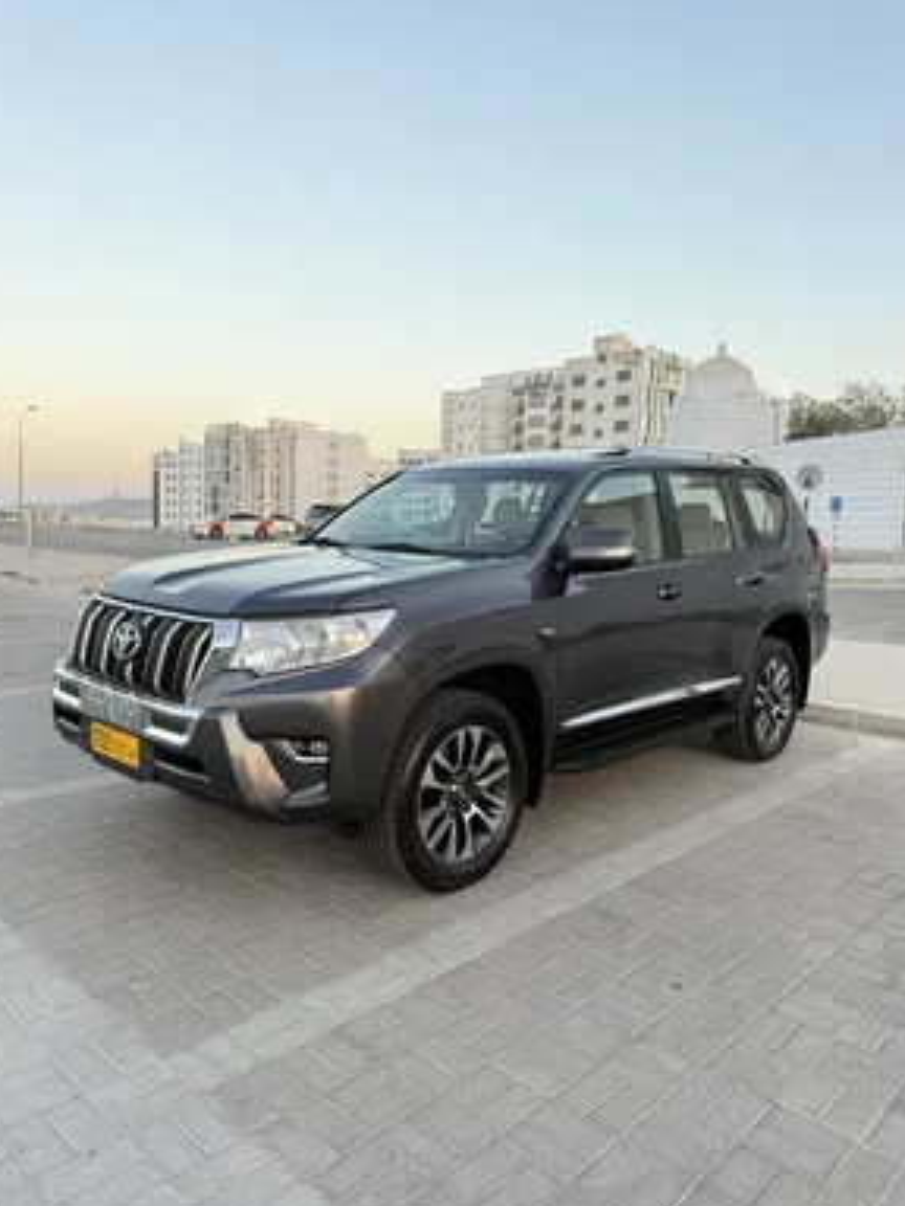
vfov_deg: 69.4
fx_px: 871
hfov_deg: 54.9
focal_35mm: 25
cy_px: 597
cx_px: 449
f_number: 1.78
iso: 160
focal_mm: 6.76
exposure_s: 1/243
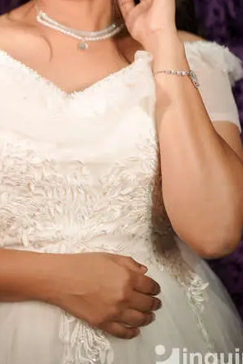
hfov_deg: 21.3
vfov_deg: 30.9
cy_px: 62
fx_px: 638
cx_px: 54
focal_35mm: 63
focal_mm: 35
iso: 640
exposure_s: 1/800
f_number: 1.4
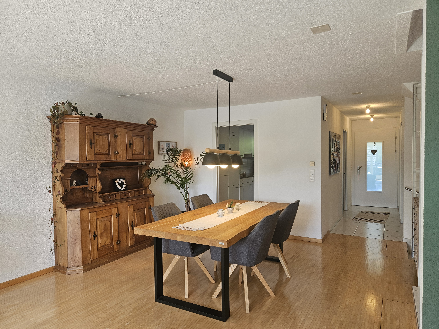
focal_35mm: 23
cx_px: 220
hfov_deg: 73.9
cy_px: 164
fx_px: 292
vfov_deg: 58.9
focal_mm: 5.4
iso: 80
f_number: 1.8
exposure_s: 1/180
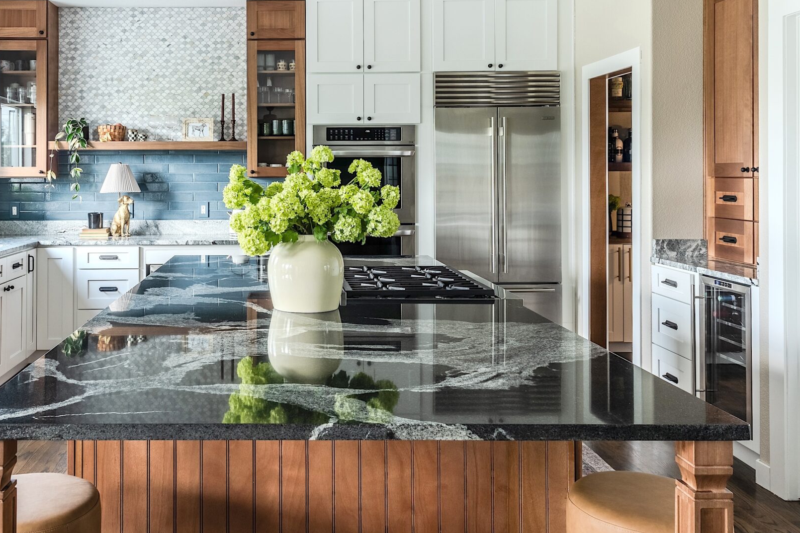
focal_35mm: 28
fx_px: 622
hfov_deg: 65.2
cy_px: 226
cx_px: 345
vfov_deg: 46.3
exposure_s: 1/15
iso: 320
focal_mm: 22
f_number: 11
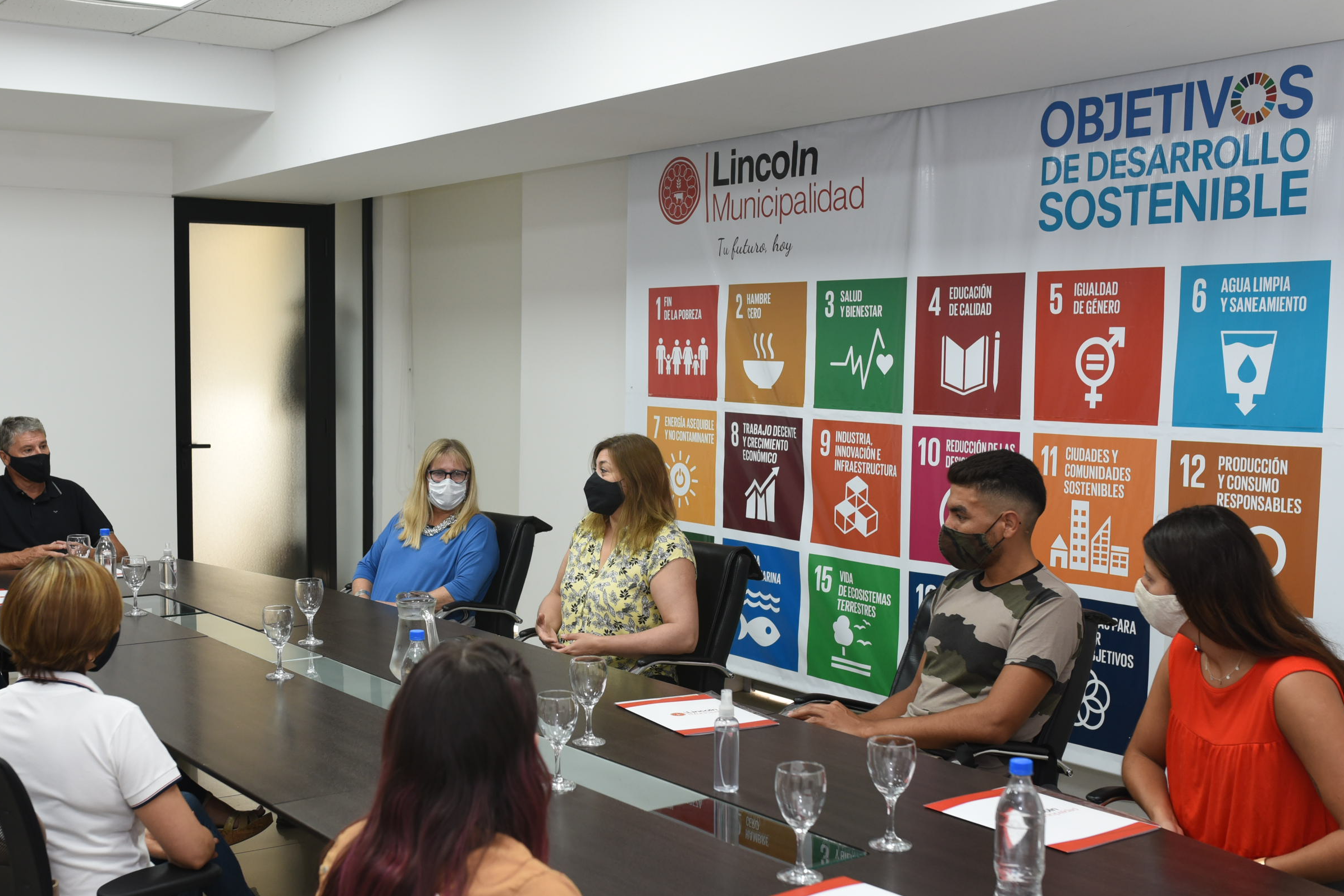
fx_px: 1643
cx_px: 533
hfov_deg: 44.3
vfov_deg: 30.5
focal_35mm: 44
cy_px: 511
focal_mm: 35
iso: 800
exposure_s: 1/125
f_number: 5
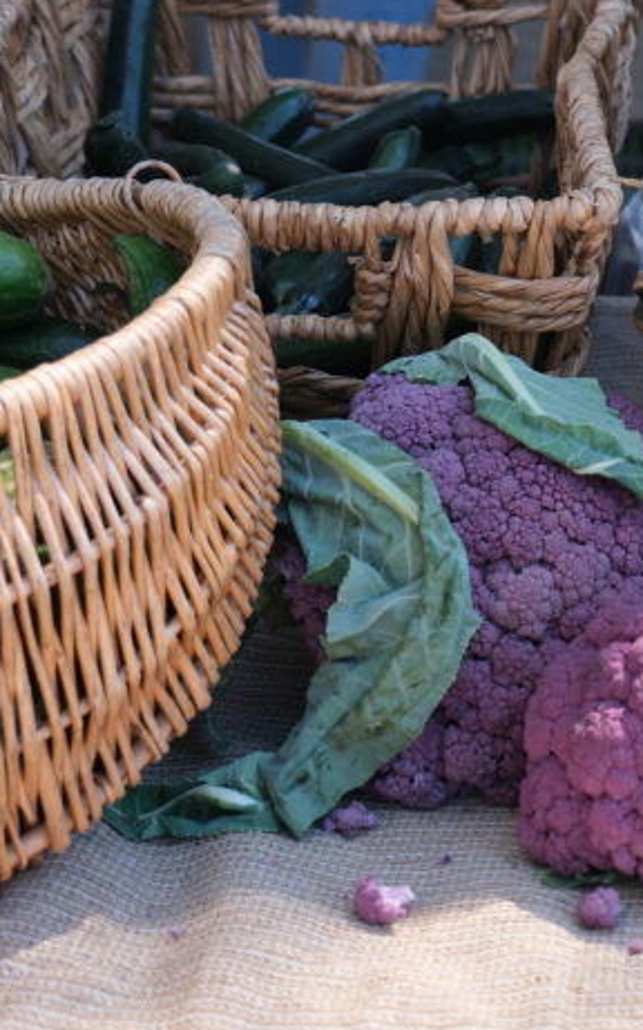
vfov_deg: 18.7
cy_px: 376
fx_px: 3113
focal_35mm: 111
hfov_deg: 11.4
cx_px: 886
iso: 250
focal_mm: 32.6
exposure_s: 1/120
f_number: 5
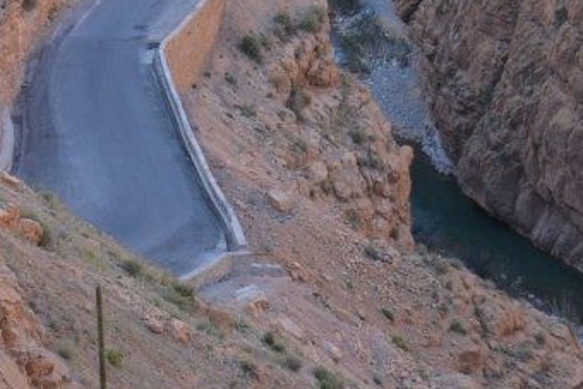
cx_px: -87
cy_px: 6
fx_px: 3370
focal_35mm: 208
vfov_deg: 6.6
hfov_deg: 9.8
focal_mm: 46
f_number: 6.3
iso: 200
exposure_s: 1/160
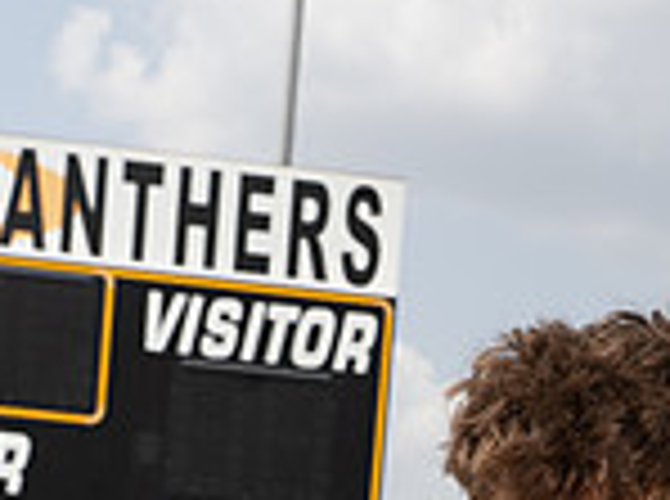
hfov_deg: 12.1
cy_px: 982
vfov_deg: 8.6
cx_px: 594
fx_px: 3147
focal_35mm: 163
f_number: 11
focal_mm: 56
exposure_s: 1/250
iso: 160
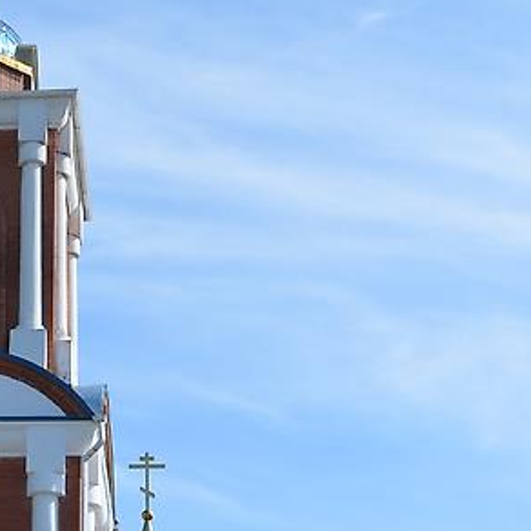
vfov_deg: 14.7
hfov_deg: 14.8
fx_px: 1996
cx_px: -26
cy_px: 609
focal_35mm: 115
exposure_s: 1/250
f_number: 8
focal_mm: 22
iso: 100
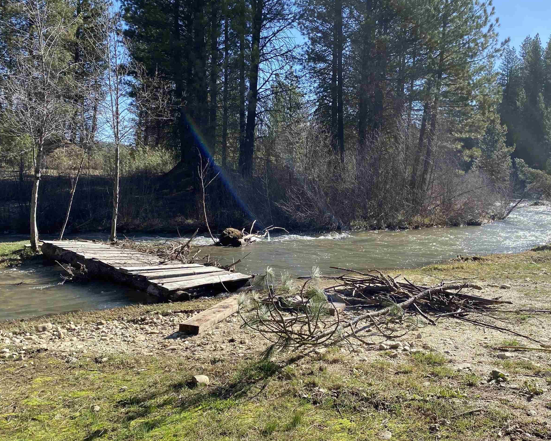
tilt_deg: -1.7
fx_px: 538
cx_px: 315
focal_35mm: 33
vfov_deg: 44.5
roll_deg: -1.0
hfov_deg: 54.0
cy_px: 200
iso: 32
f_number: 1.8
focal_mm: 4.25
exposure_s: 1/1245
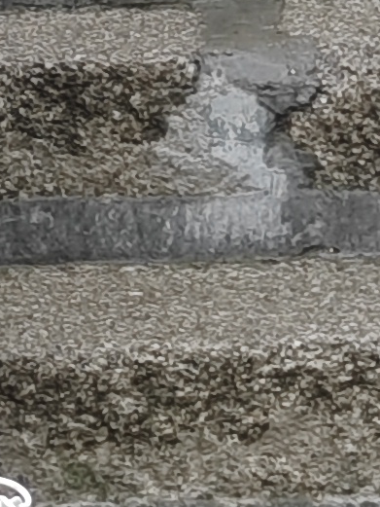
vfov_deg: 5.2
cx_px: -528
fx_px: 5530
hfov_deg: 3.9
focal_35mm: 378
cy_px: -448
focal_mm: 6.14
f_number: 1.8
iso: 100
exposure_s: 1/100
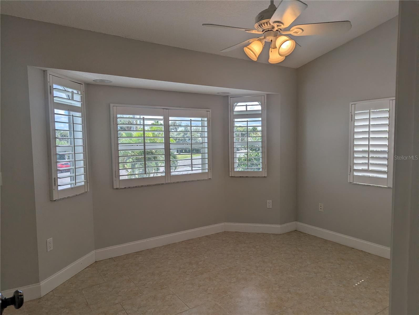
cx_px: 210
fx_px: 291
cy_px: 158
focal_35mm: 24
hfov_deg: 71.5
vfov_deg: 56.9
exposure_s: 1/508
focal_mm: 6.81
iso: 50
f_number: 1.85
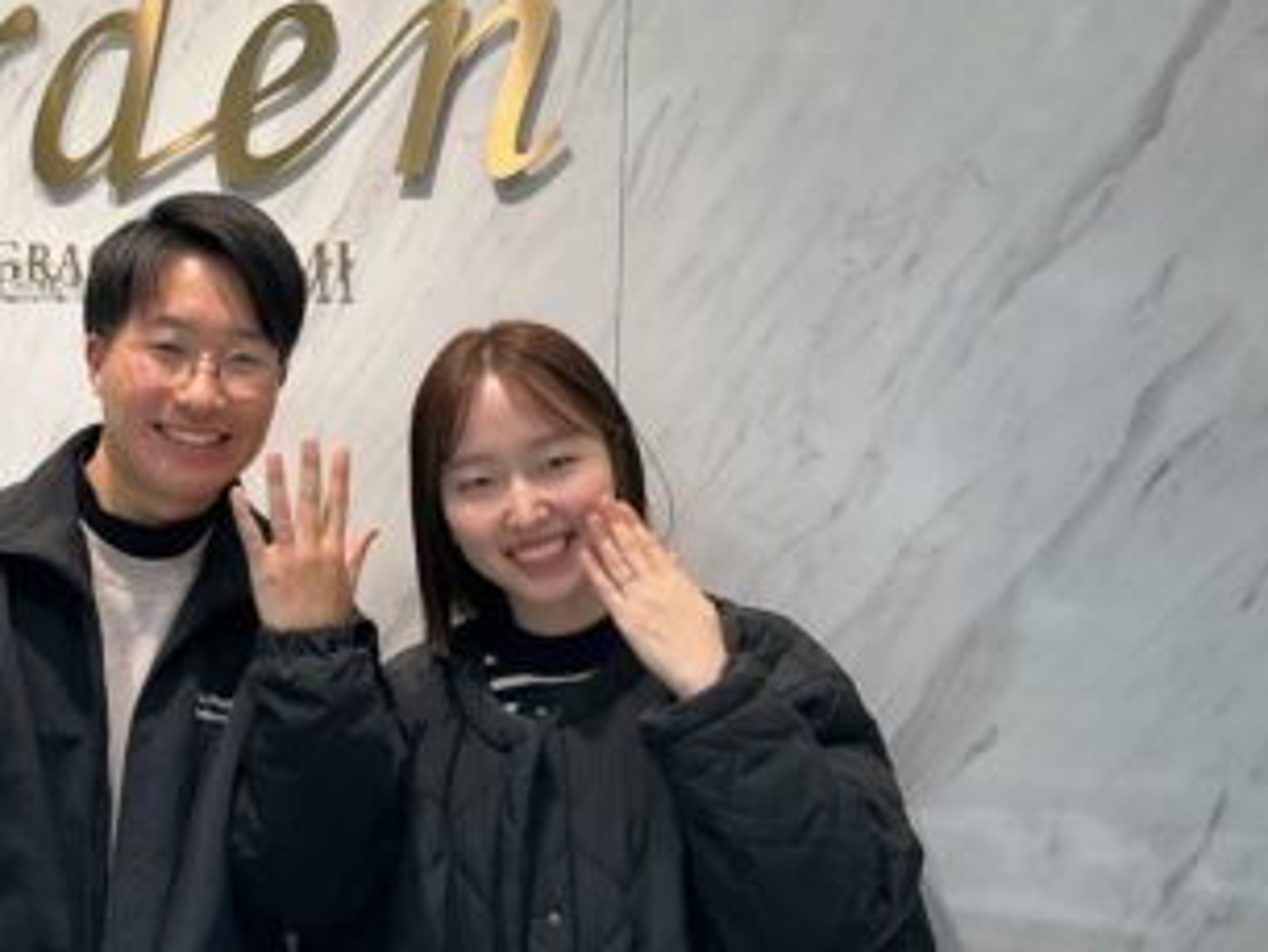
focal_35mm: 57
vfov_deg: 25.7
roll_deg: -0.4
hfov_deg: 32.6
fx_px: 2089
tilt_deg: -4.4
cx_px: 216
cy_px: 491
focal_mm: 3
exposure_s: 1/120
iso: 25
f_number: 1.8
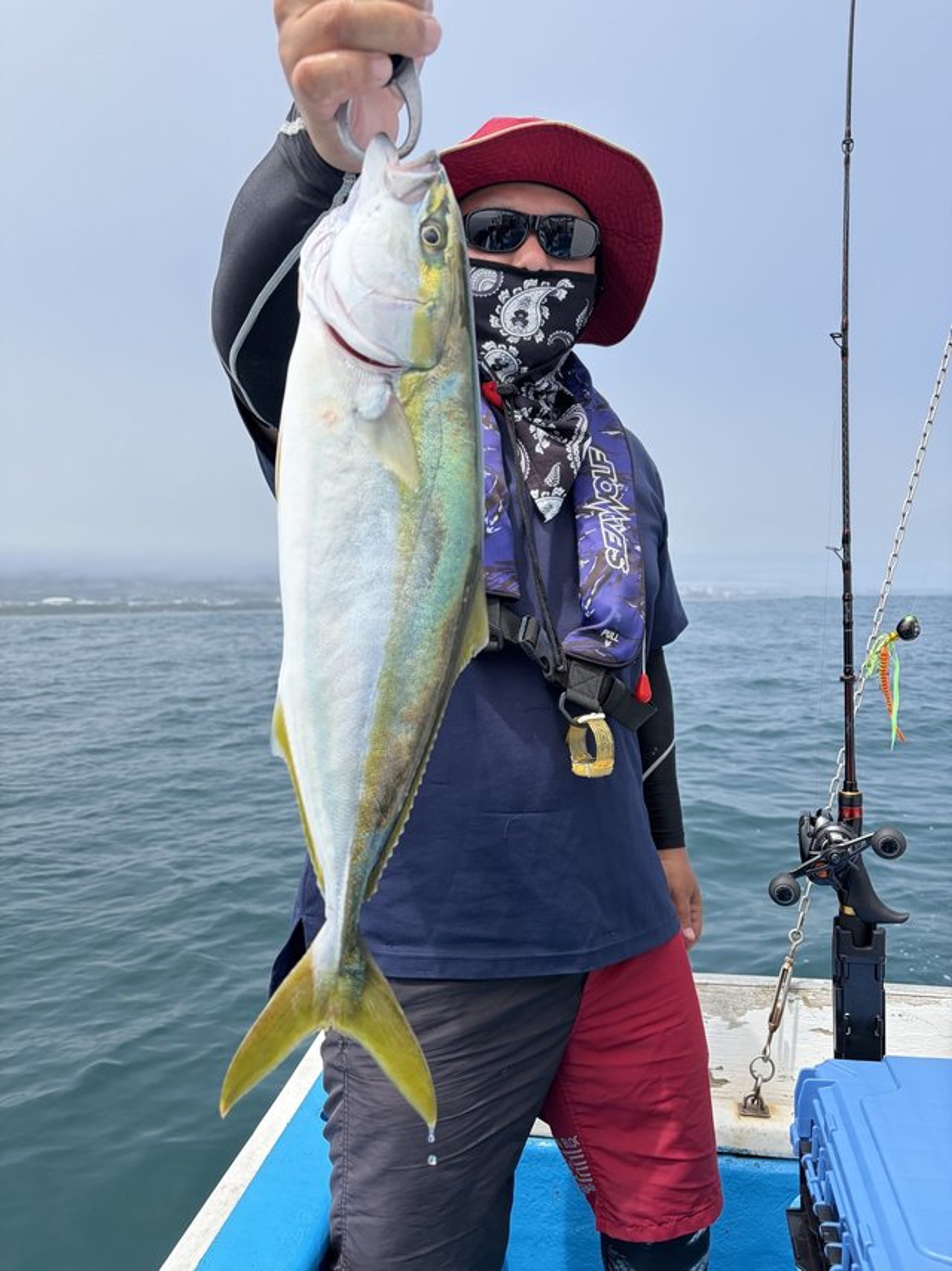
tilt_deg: -0.3
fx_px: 954
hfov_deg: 53.0
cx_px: 476
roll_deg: -0.6
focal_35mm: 26
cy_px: 636
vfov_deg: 67.3
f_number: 1.6
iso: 64
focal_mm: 5.96
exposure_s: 1/3125
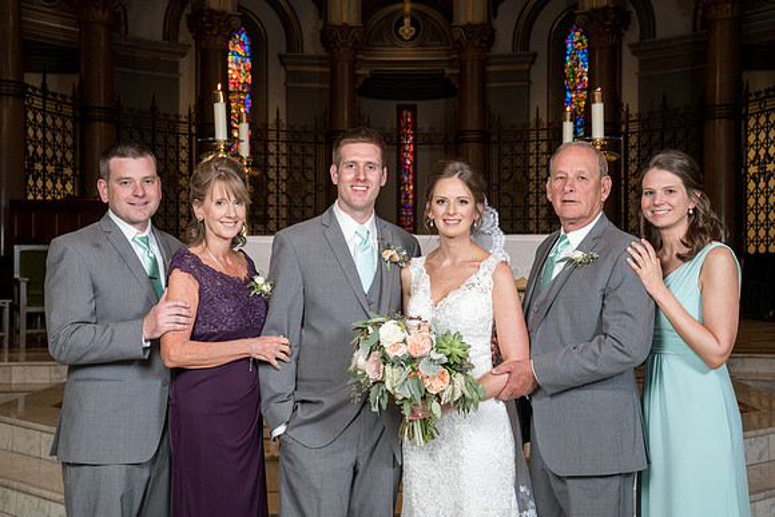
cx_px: 383
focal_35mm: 49
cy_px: 249
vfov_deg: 27.6
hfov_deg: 40.5
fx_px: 1051
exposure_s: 1/200
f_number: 6.3
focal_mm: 47
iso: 2000
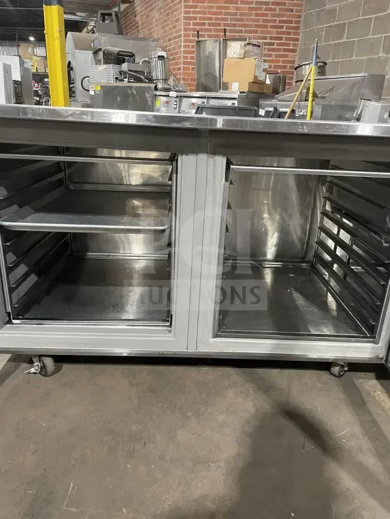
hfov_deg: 53.1
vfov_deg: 67.3
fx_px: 390
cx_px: 195
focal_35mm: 26
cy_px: 260
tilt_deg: -20.9
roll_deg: -1.7
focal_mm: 4.2
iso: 500
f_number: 1.6
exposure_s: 1/60
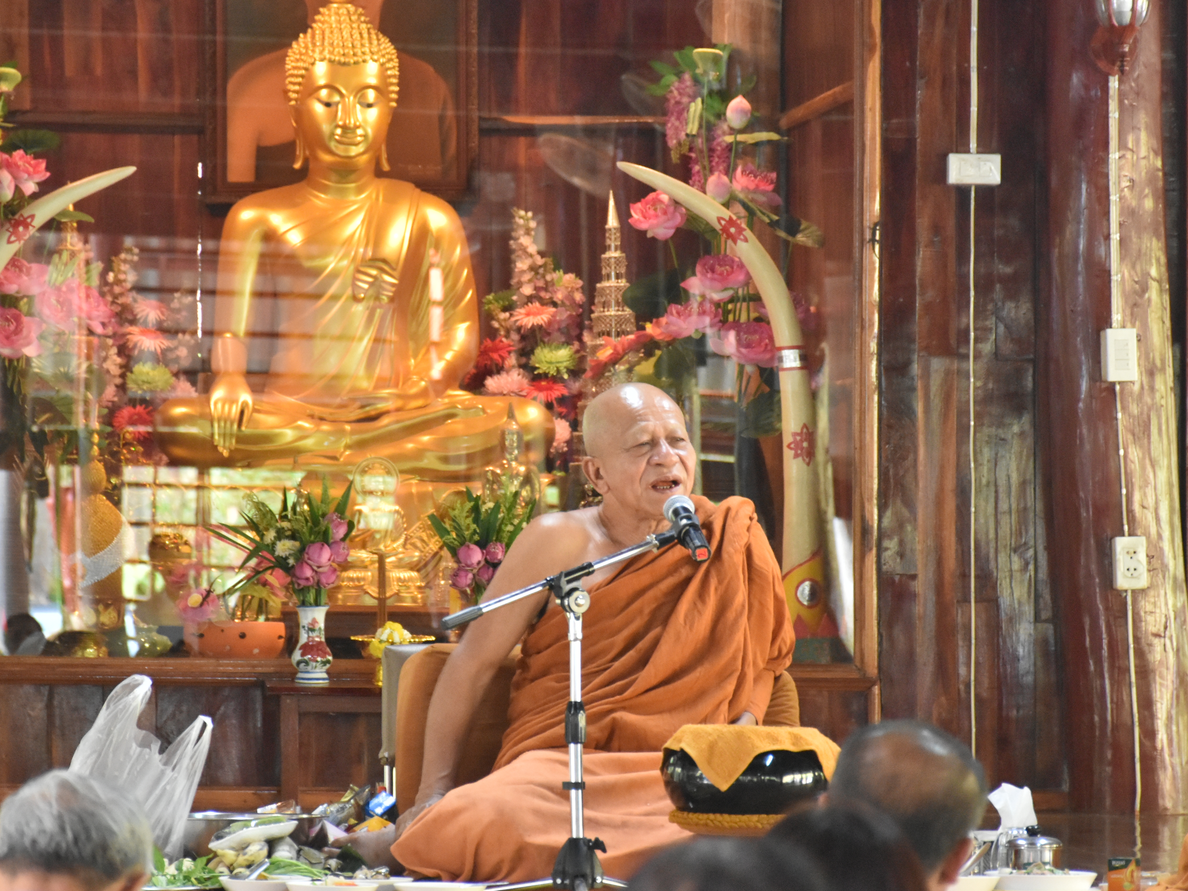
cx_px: 560
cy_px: 396
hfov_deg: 9.2
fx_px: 7379
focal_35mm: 215
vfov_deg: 6.9
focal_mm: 112
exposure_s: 1/20
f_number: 5.6
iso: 2500
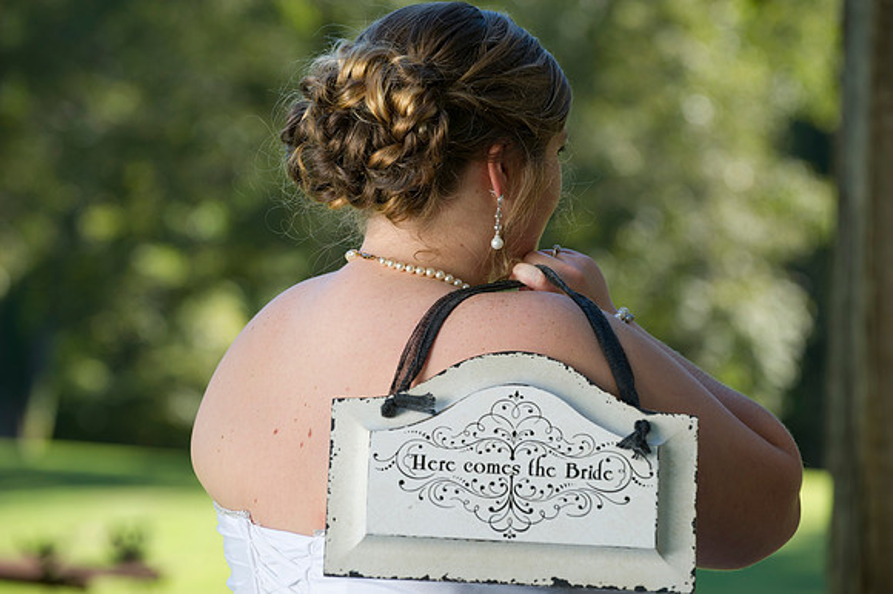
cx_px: 446
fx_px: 3719
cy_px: 297
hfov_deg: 13.7
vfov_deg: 9.1
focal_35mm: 150
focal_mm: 150
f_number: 4.5
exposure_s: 1/200
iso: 200
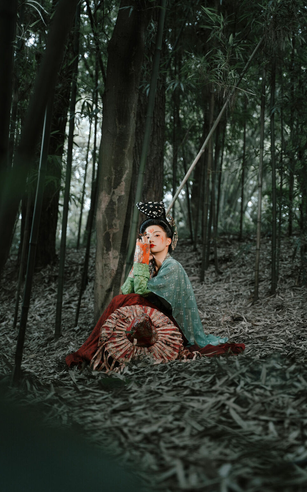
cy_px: 244
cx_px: 162
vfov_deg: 34.6
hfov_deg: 22.0
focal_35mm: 59
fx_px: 790
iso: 400
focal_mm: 57
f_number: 2.8
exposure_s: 1/125
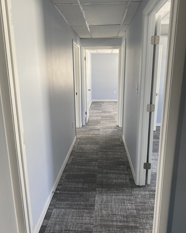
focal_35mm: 28
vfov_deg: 62.2
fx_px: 193
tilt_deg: -12.4
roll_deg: +0.8
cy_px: 122
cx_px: 92
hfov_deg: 51.5
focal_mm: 4.25
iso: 80
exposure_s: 1/121
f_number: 1.8
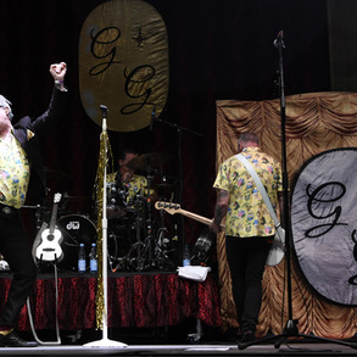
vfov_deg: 36.1
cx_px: 119
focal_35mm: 47
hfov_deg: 35.7
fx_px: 548
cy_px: 179
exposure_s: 1/200
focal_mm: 36
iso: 1600
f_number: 3.5
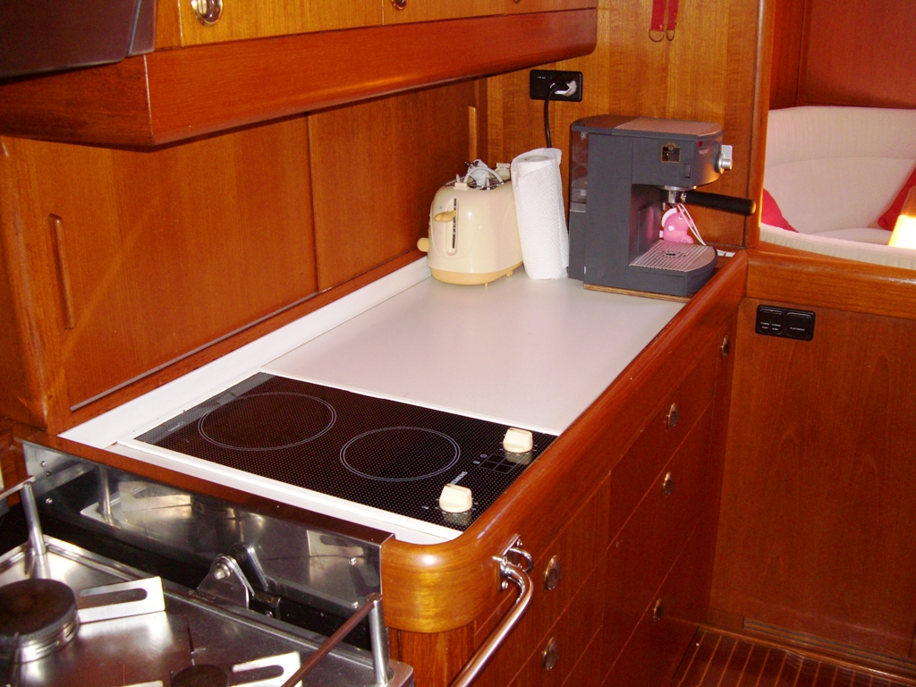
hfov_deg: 49.0
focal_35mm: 38
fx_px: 1006
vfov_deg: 37.7
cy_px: 344
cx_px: 458
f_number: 2.8
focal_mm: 7.9
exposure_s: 1/60
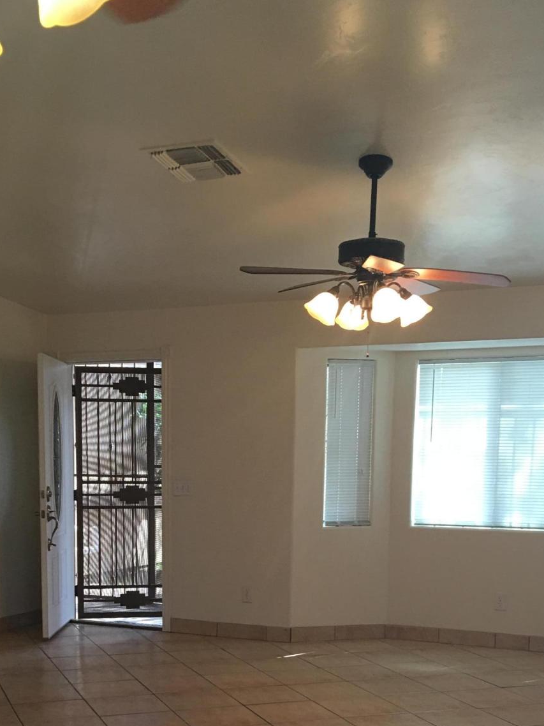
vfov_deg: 35.9
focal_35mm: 51
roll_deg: -1.6
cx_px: 205
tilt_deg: -7.6
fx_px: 1068
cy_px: 608
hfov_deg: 28.5
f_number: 2.2
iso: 40
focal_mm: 4.15
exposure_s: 1/30
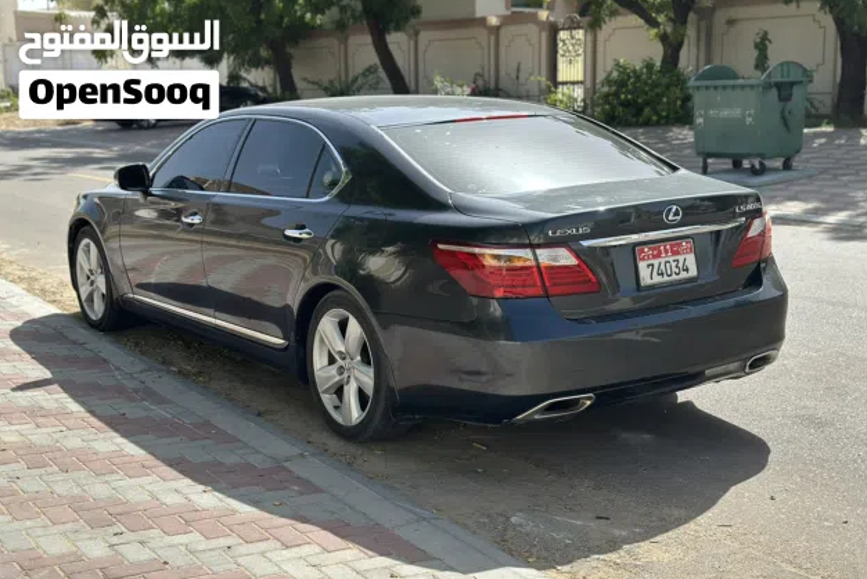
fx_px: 1229
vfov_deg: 26.5
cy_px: 319
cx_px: 428
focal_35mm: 51
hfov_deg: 38.9
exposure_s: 1/3257
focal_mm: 6.86
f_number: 1.78
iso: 80
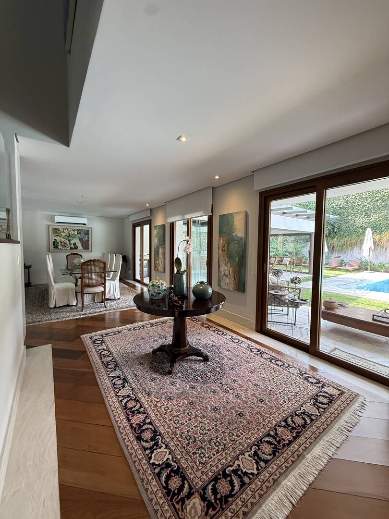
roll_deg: -1.0
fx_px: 210
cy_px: 260
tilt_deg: -2.1
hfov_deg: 85.7
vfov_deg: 102.1
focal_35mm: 14
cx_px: 194
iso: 200
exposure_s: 1/120
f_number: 2.2
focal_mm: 2.22
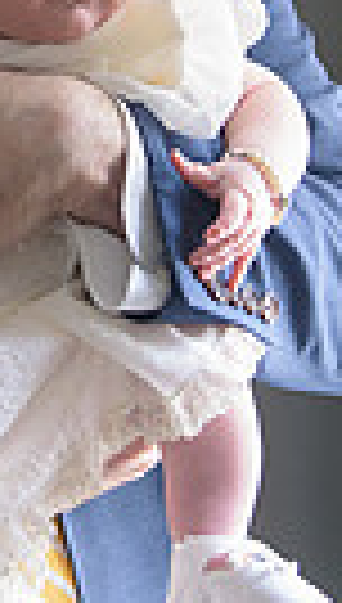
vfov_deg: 12.3
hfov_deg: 7.0
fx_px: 2756
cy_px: -52
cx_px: -81
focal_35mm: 172
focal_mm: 38
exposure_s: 1/125
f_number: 3.2
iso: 1600
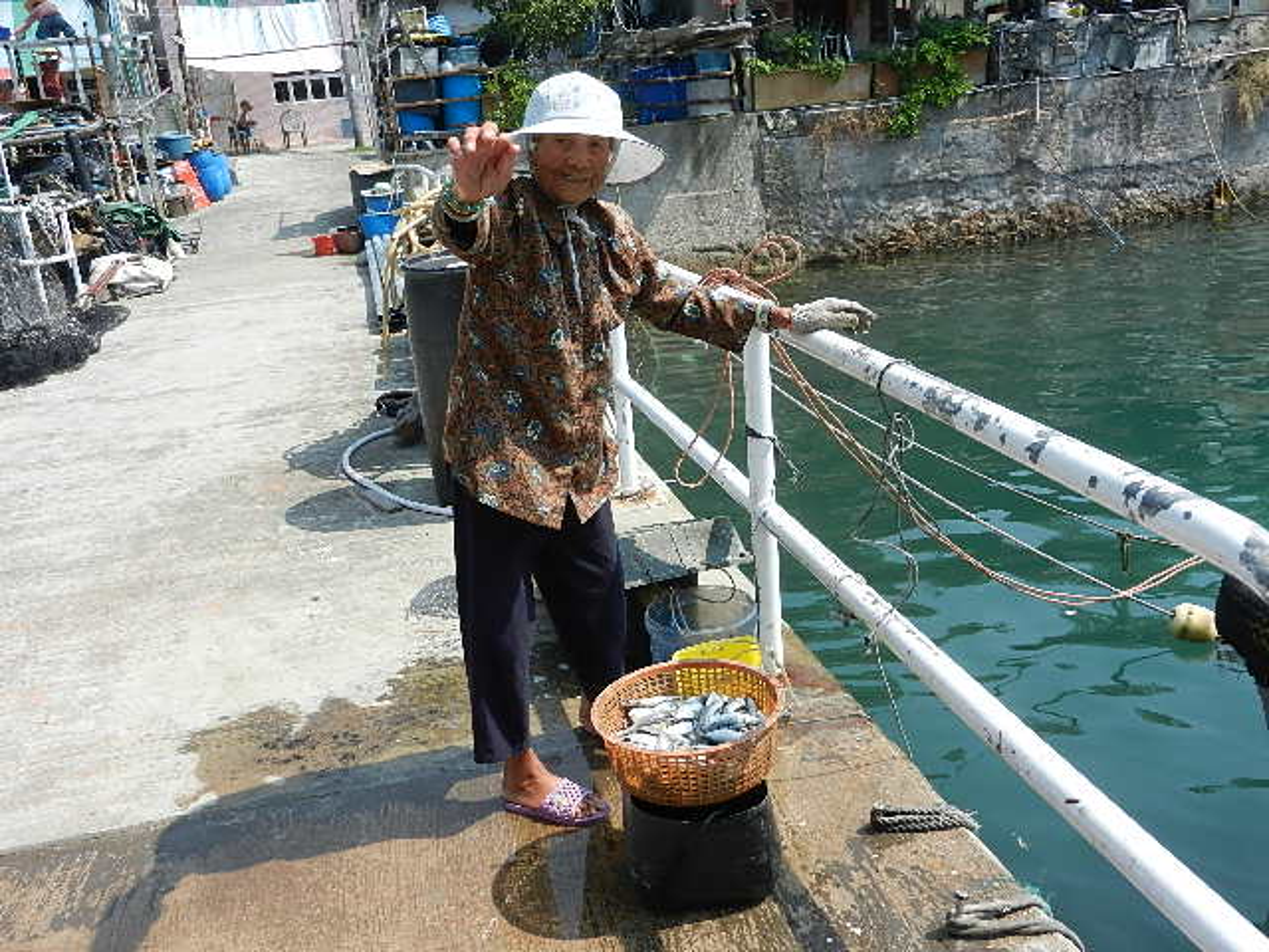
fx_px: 1210
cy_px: 476
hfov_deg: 55.4
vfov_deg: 42.9
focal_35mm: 33
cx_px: 634
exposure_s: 1/1000
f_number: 3.8
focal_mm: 5.9
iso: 160
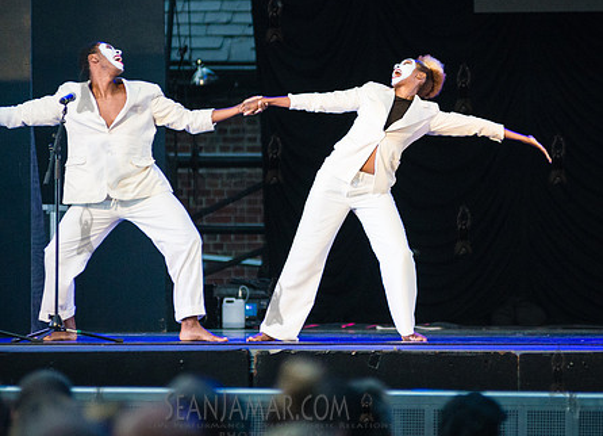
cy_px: 133
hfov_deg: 6.4
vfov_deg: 4.6
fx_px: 5431
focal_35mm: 316
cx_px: 343
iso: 3200
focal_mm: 200
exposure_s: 1/1000
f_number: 2.8
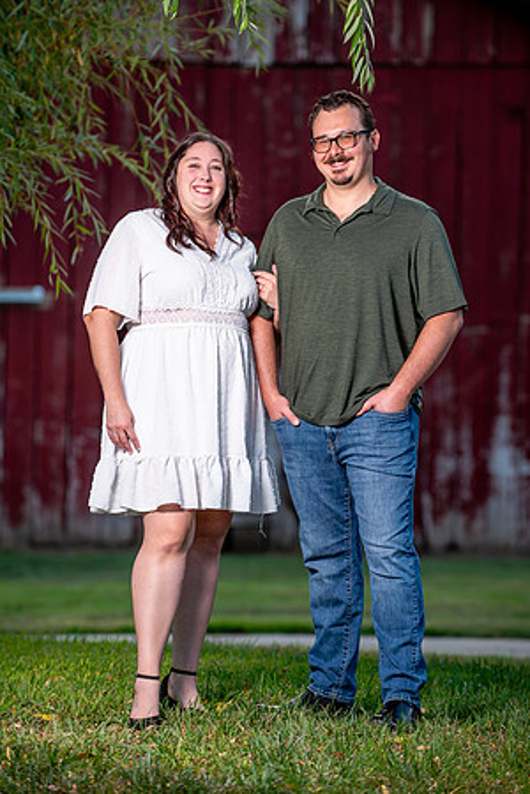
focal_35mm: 200
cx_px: 265
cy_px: 397
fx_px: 4416
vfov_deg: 10.3
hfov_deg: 6.9
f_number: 5
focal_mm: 200
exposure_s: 1/125
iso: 80
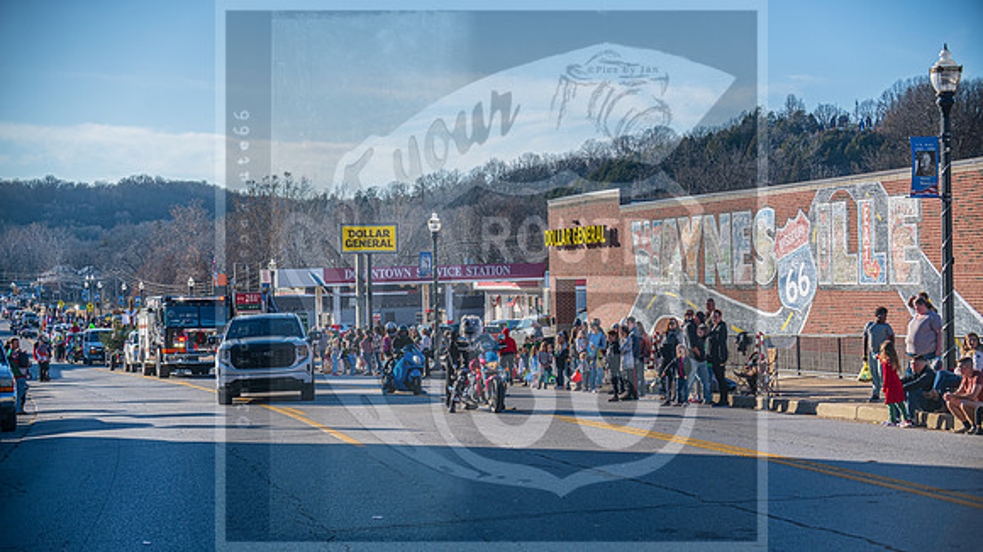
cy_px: 326
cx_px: 490
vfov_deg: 17.8
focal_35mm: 68
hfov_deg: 31.2
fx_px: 1762
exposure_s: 1/400
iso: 110
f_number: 8
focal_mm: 60
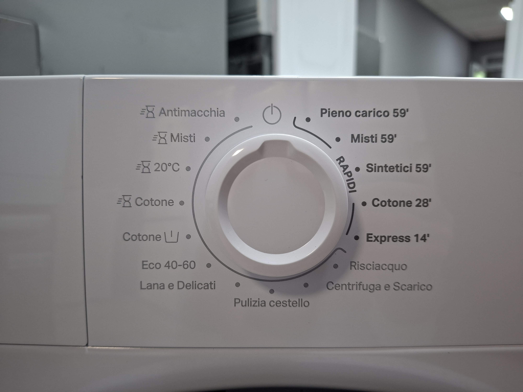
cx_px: 262
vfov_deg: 58.9
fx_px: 347
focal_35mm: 23
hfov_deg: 73.9
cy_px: 196
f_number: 1.8
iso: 250
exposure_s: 1/50
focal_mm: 5.54
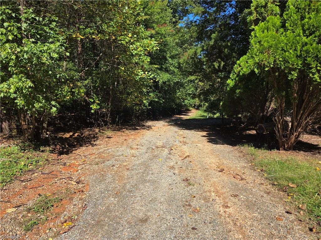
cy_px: 120
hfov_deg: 73.9
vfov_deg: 58.9
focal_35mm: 23
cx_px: 160
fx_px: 213
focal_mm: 5.4
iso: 25
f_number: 1.8
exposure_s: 1/1160
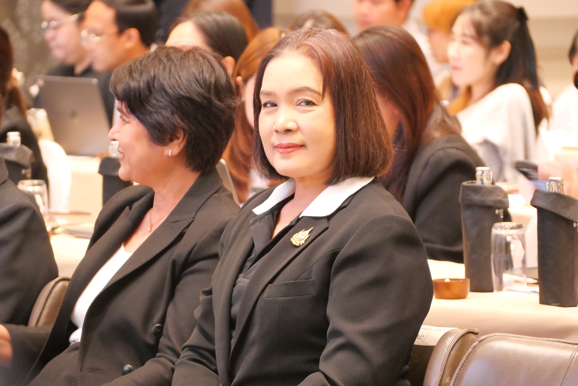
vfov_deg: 4.4
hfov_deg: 6.6
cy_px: 193
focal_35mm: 311
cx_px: 289
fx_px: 4996
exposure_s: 1/10
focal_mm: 150
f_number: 5.6
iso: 3200
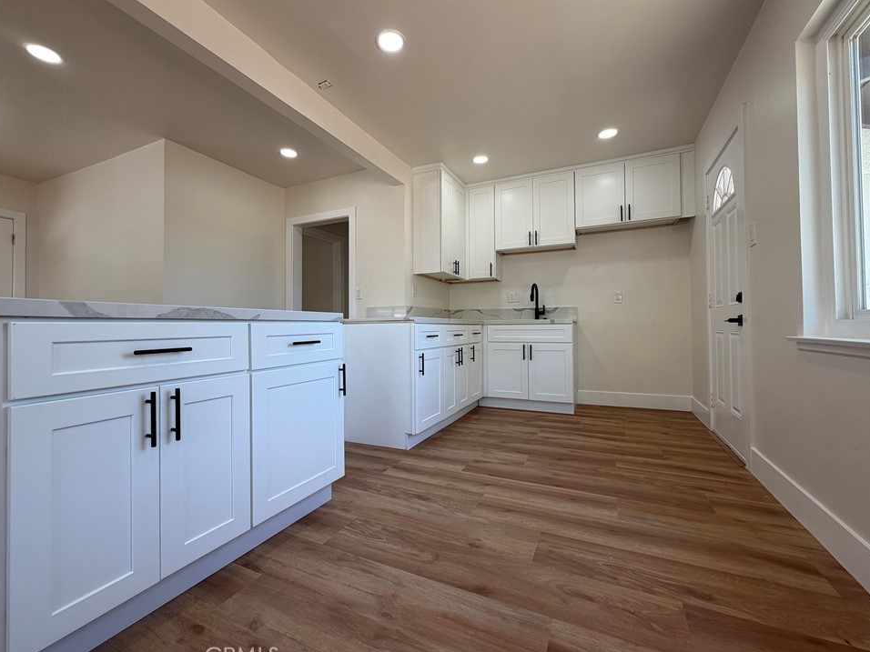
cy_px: 319
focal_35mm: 15
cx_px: 425
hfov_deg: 98.2
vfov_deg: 81.7
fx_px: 377
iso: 50
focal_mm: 2.22
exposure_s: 1/121
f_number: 2.2
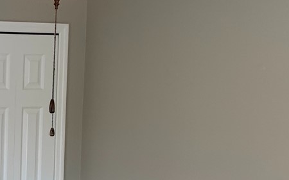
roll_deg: -0.1
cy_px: 206
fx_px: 772
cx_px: -98
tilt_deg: -8.4
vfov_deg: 13.0
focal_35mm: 98
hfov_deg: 19.4
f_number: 1.8
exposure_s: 1/120
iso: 80
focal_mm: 4.25
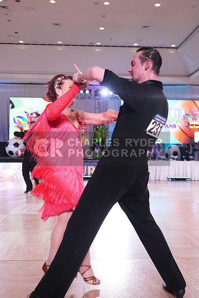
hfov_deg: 36.0
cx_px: 100
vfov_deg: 51.9
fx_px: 307
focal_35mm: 37
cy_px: 149
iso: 2500
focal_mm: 37
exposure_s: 1/400
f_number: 4
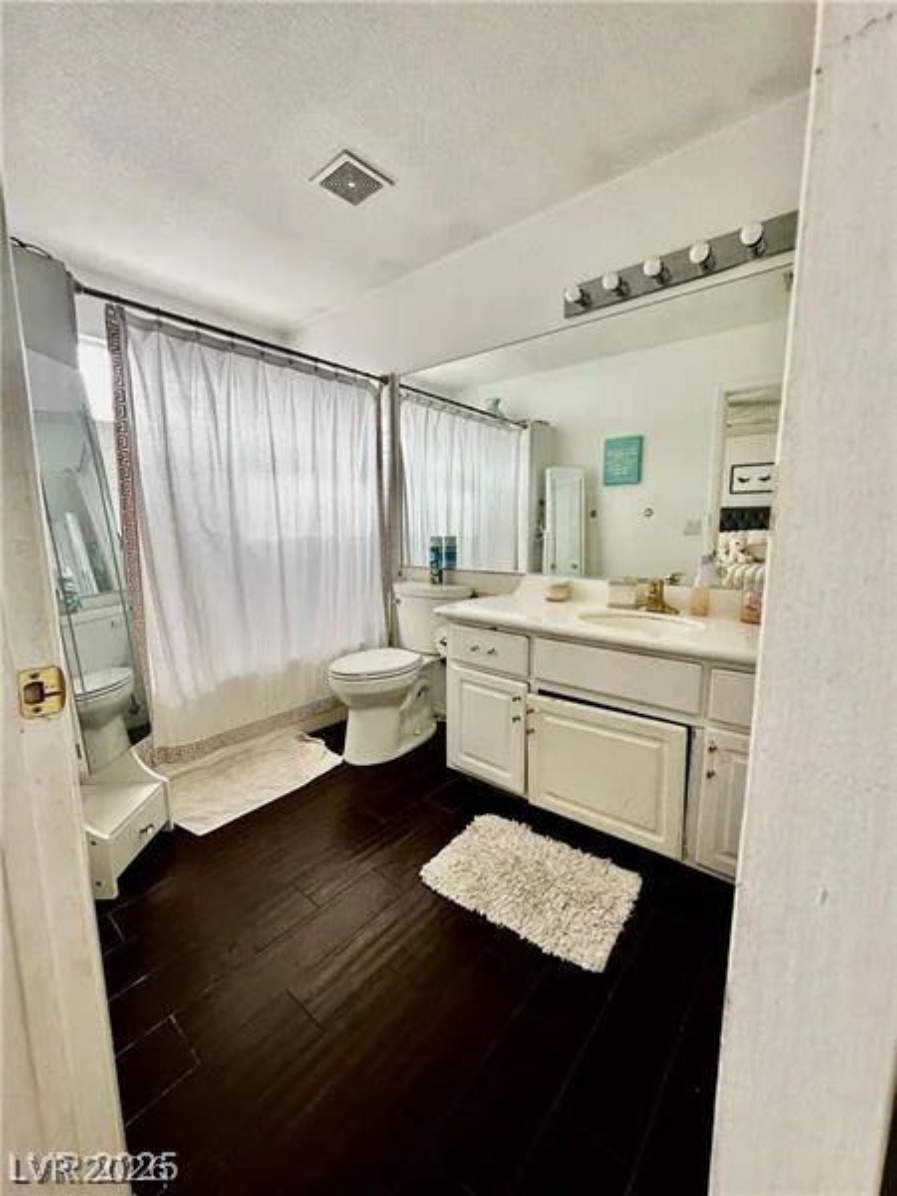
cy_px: 598
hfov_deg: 85.7
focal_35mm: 14
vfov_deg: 102.1
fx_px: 484
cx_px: 448
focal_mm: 2.22
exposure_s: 1/120
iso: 100
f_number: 2.2
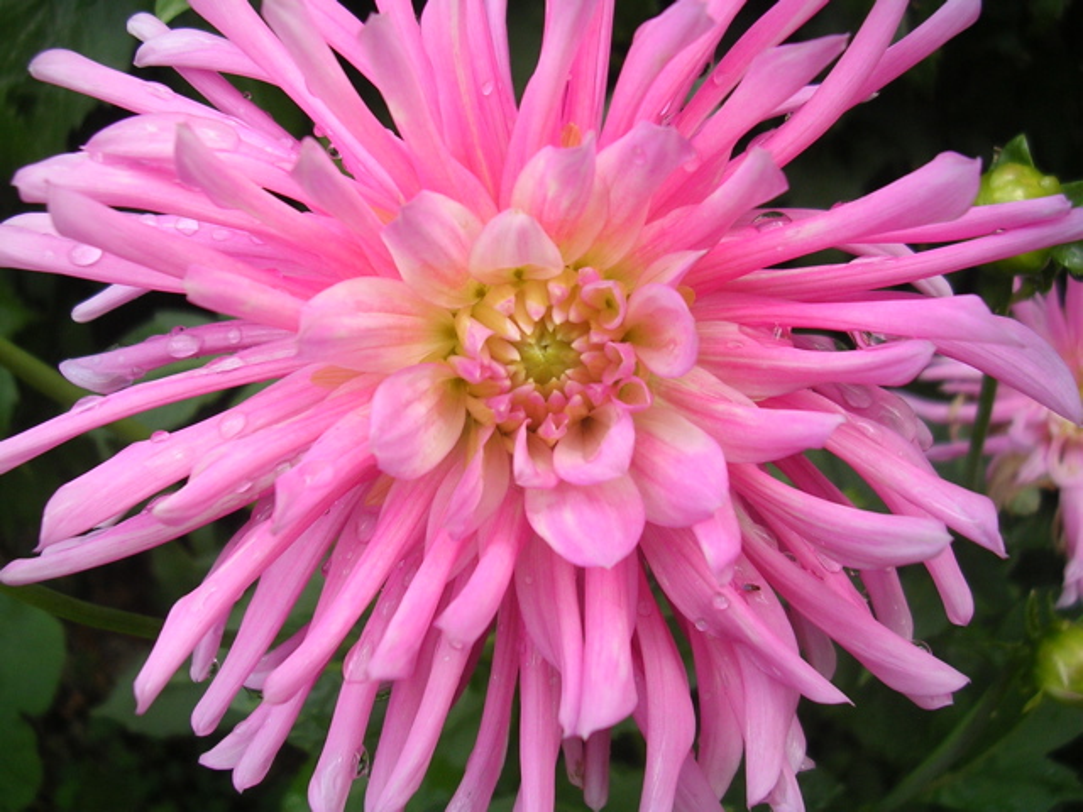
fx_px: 1189
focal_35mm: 38
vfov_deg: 37.7
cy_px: 406
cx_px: 542
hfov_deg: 49.0
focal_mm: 5.8
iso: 50
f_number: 2.8
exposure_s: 1/190
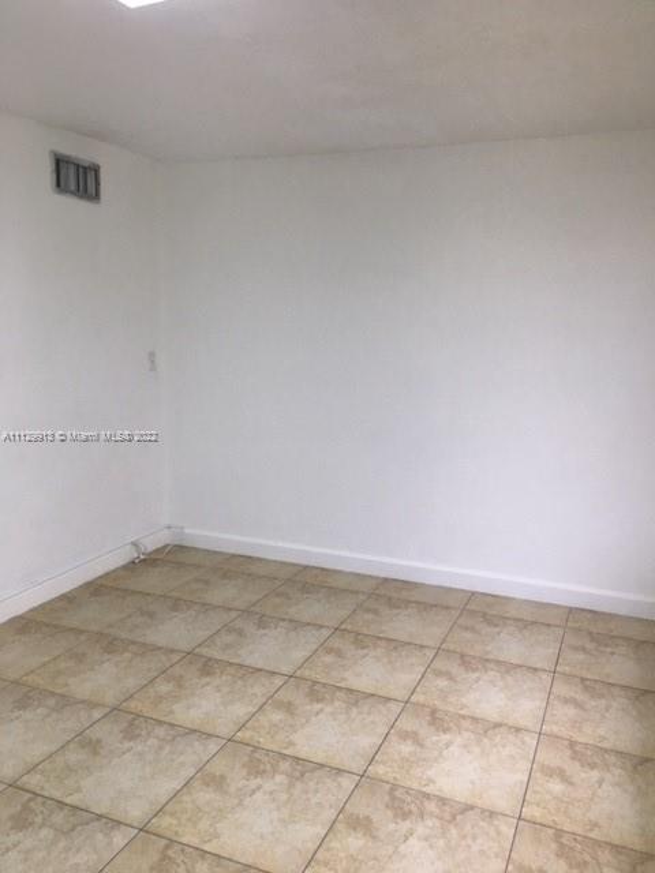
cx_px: 328
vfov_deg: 61.7
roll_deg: -0.2
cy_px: 436
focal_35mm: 29
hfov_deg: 48.2
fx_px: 732
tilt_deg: -6.6
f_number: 2.2
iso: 40
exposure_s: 1/33
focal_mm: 4.15
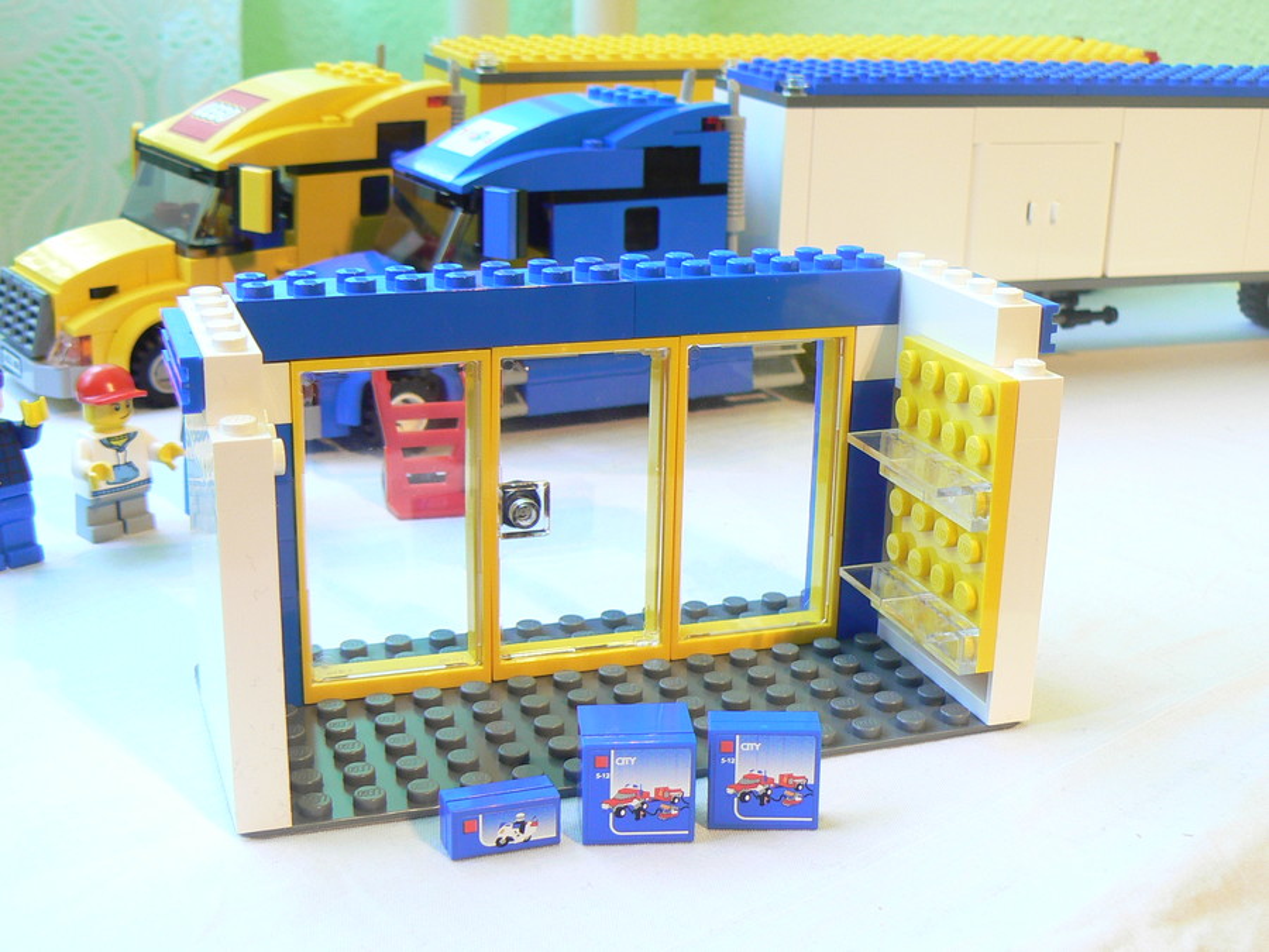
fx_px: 1723
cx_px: 634
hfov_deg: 40.4
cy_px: 476
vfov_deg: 30.9
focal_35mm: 47
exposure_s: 1/6
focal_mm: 6.5
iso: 100
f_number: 3.2
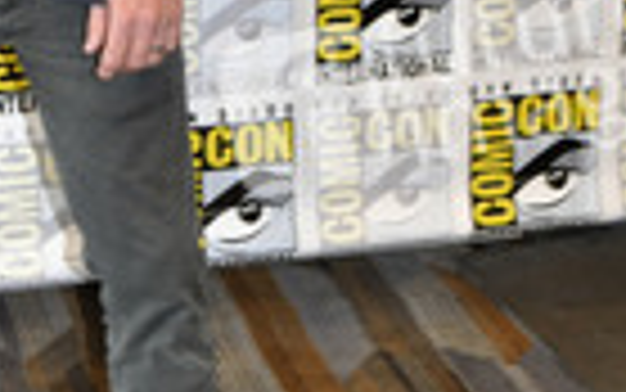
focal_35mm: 106
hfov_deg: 19.2
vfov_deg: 12.0
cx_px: 43
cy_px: -135
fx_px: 1809
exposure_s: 1/60
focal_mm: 24
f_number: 4.5
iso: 1000
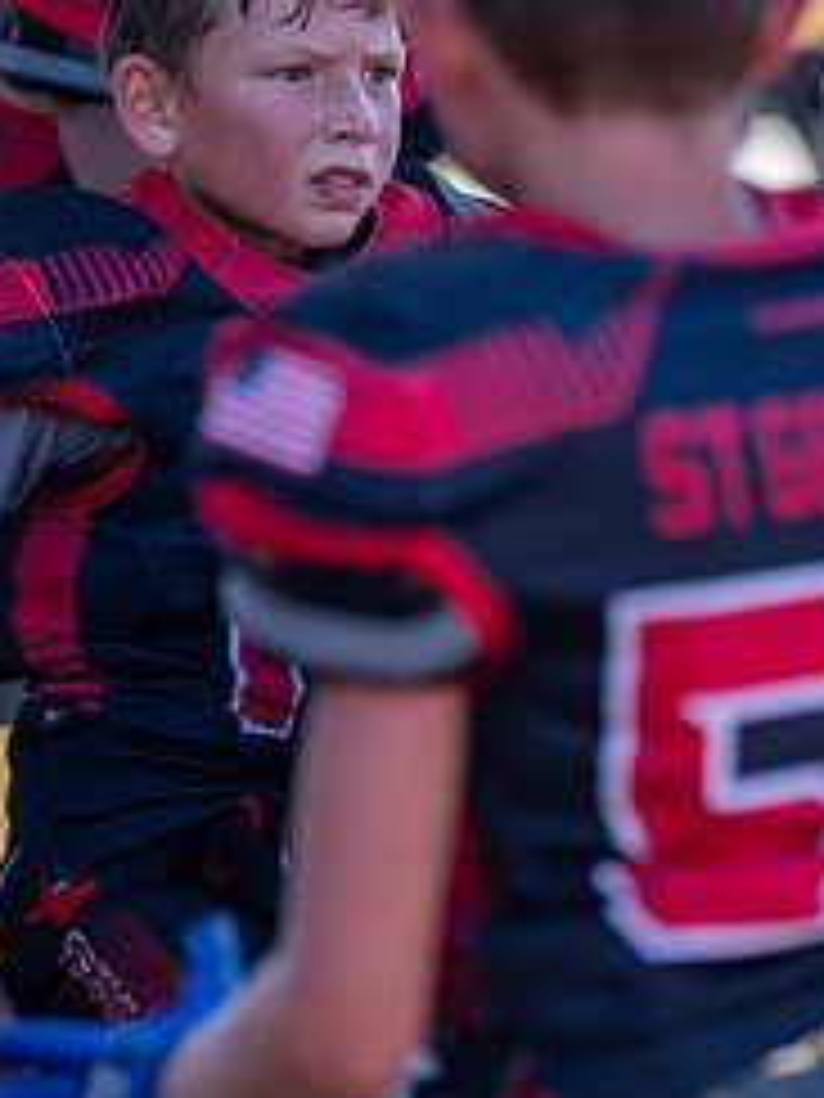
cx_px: 211
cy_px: 358
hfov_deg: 4.8
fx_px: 9776
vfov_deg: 6.4
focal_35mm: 308
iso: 160
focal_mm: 121
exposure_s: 1/800
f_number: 2.8
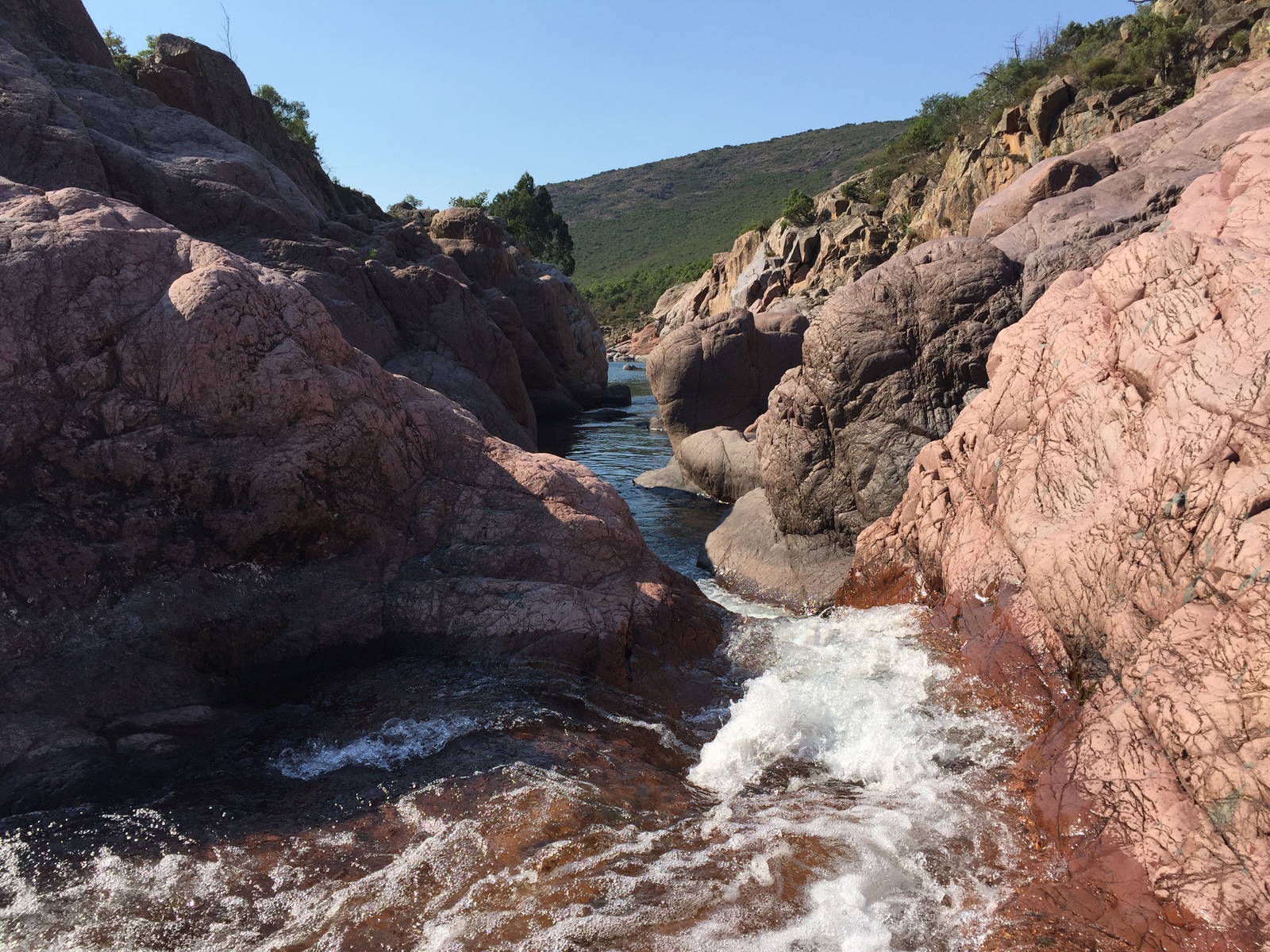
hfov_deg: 61.7
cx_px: 635
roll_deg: -0.7
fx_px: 1064
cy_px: 476
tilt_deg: -7.5
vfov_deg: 48.2
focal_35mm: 29
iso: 32
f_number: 2.2
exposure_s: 1/1883
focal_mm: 4.15
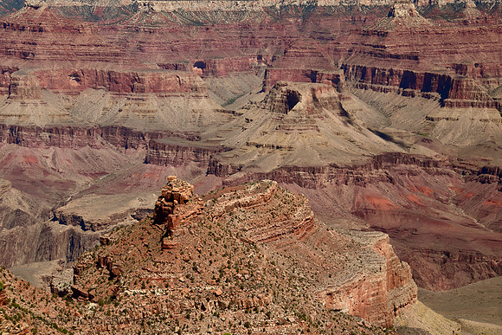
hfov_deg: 27.0
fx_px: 1046
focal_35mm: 75
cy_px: 168
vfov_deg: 18.2
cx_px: 251
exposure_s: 1/250
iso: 200
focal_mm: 50
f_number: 11
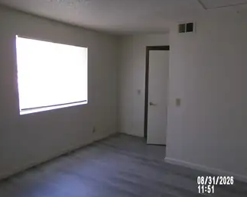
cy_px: 95
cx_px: 132
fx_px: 212
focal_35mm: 29
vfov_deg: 49.9
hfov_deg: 60.4
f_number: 3.7
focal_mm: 4.3
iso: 200
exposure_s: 1/25
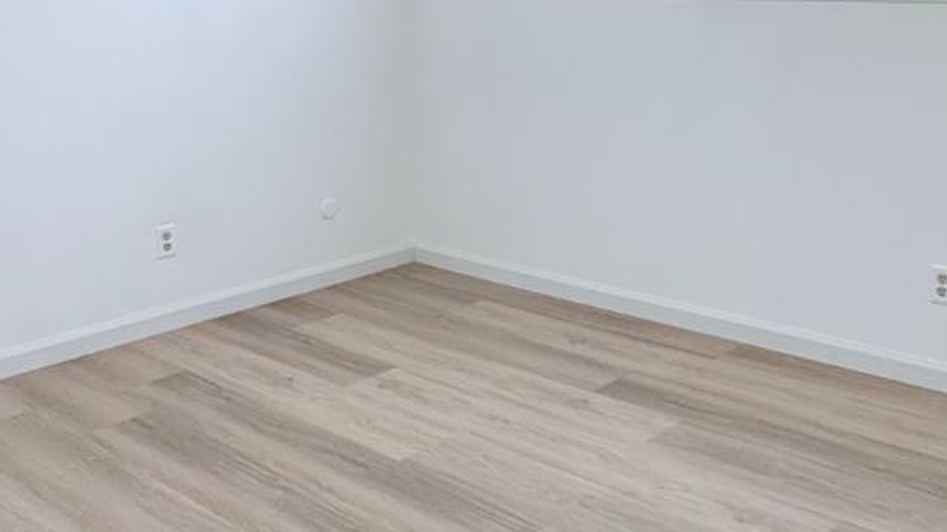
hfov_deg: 48.2
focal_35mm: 42
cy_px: 157
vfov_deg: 28.0
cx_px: 549
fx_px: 1054
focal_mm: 2.22
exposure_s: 1/124
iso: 250
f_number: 2.2
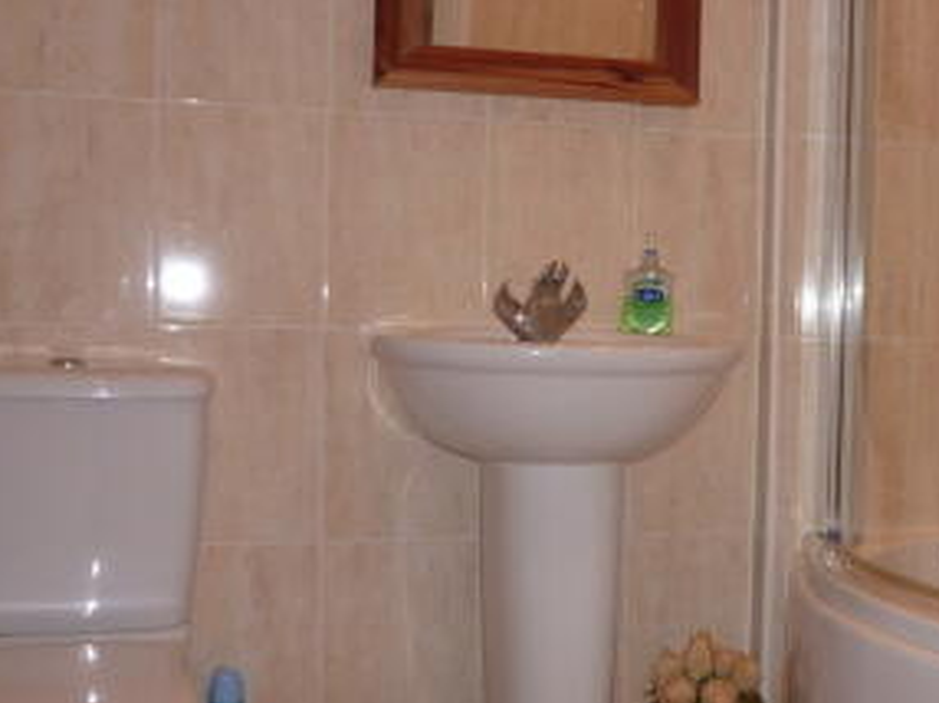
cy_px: 370
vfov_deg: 28.5
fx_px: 1382
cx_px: 655
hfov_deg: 37.0
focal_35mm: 51
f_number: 2.8
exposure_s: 1/30
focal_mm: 4.5
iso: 100
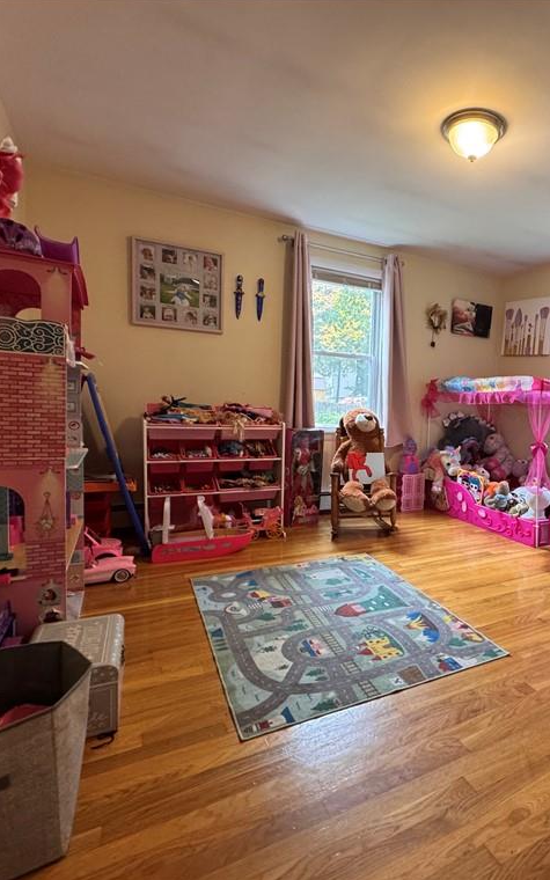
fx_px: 480
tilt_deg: -5.4
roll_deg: -2.5
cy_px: 440
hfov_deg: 56.3
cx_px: 421
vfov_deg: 85.1
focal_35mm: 20
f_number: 2.2
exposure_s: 1/60
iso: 320
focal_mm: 2.22
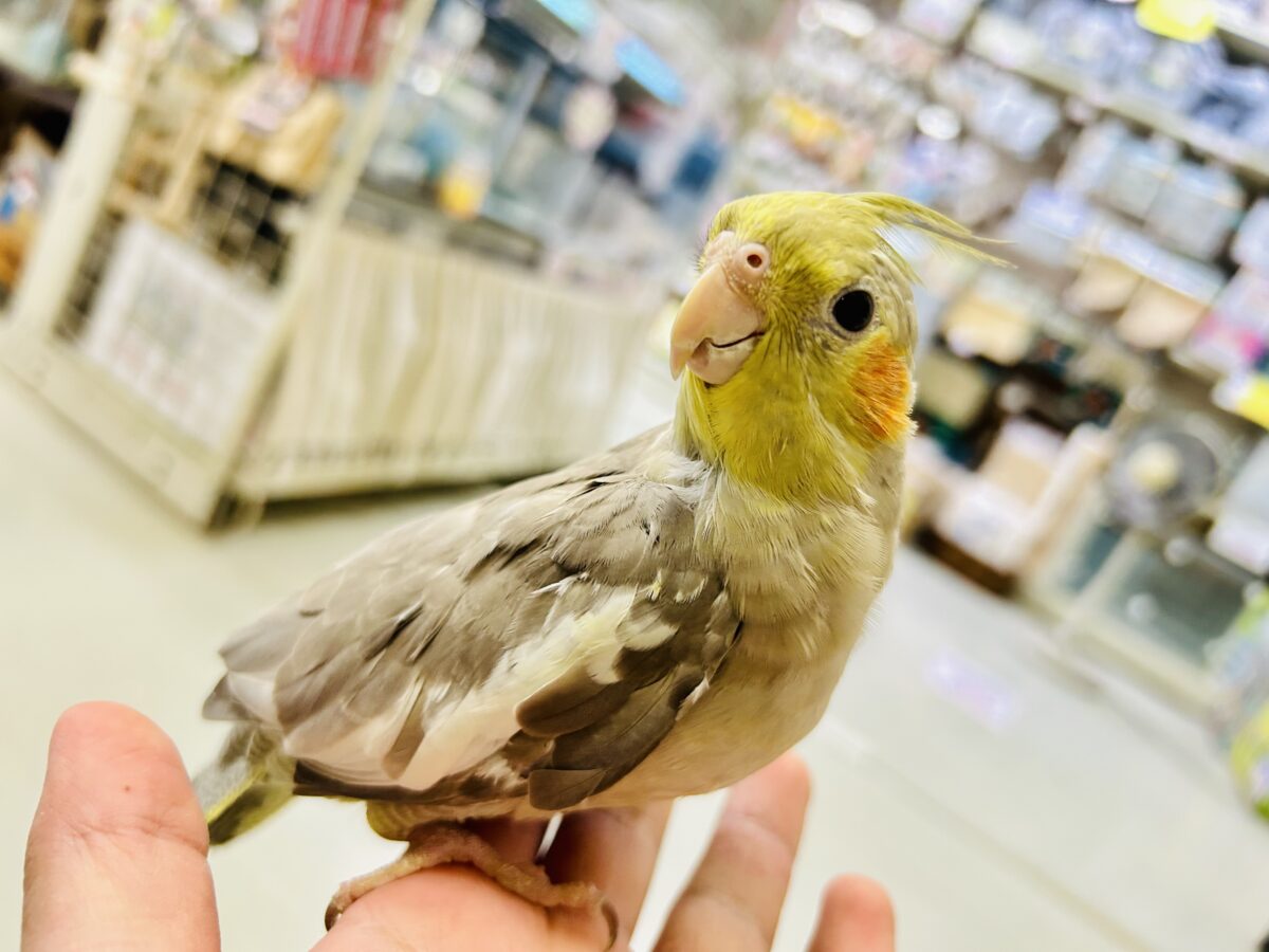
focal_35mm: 26
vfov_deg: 53.1
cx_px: 634
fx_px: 953
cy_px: 476
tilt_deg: -13.7
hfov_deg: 67.3
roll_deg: -26.8
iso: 200
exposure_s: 1/50
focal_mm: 5.7
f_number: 1.5
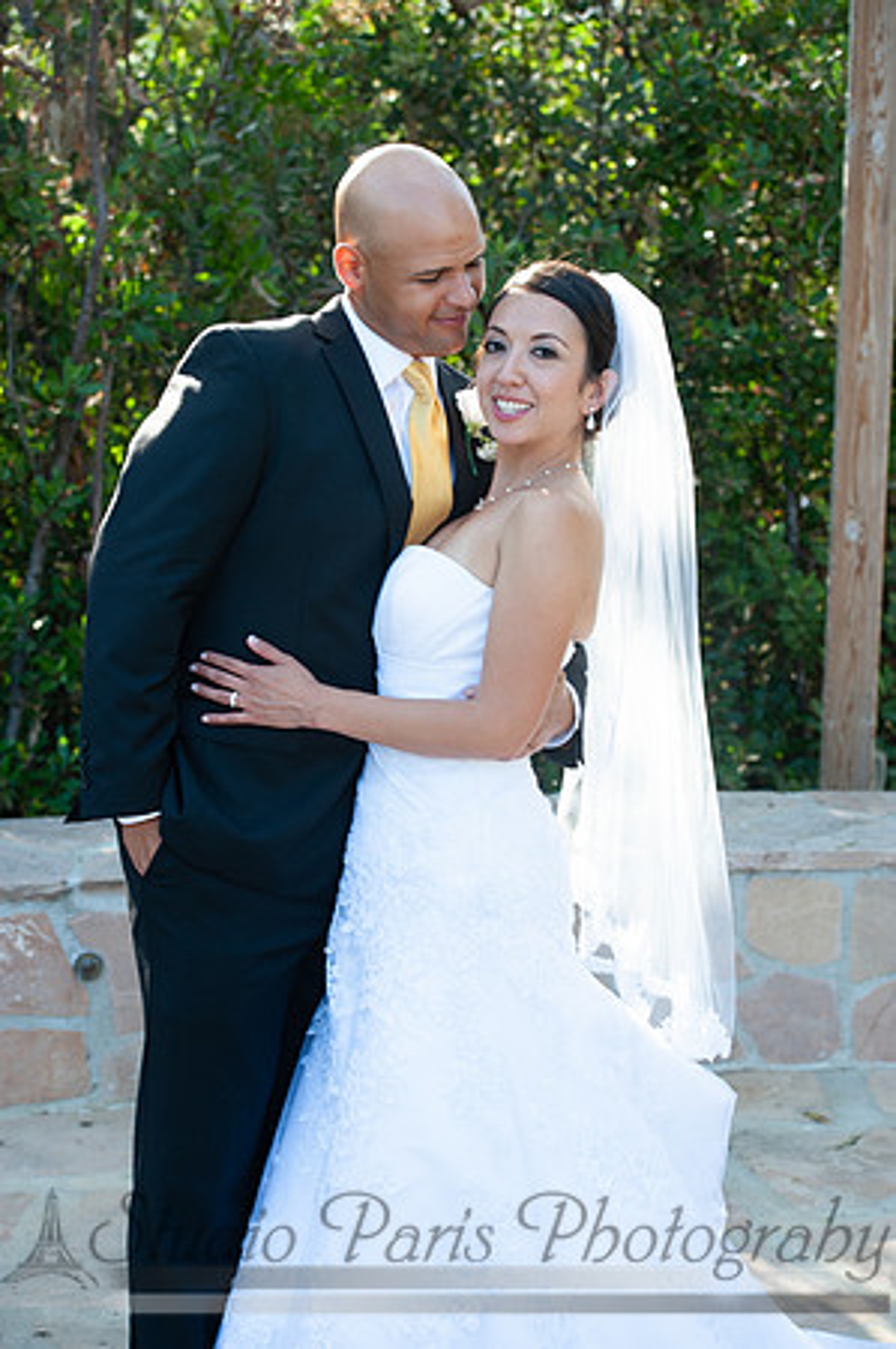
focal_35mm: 70
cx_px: 448
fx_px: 2619
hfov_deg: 19.4
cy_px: 674
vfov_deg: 28.9
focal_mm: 70
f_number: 5
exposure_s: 1/125
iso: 200
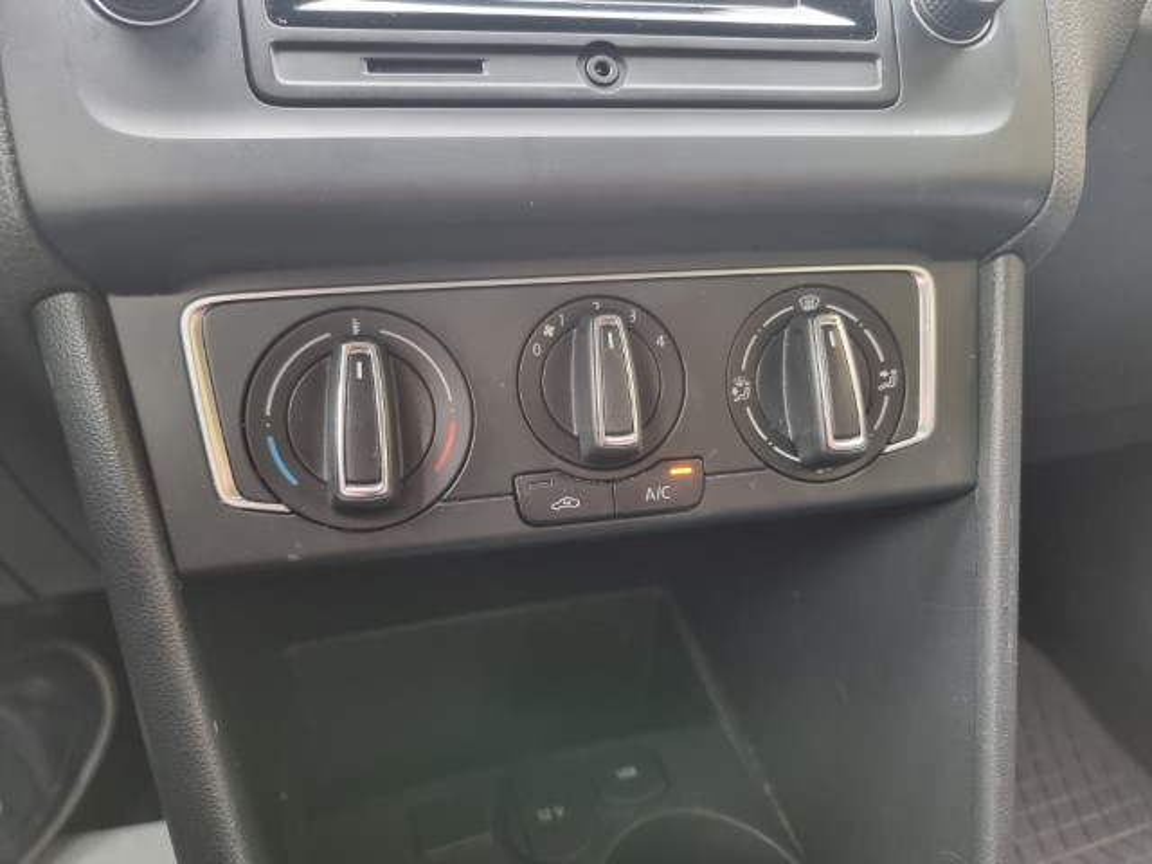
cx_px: 576
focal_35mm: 24
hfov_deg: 71.6
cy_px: 432
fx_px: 799
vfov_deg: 56.8
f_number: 1.8
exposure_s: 1/40
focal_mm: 6.7
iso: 400
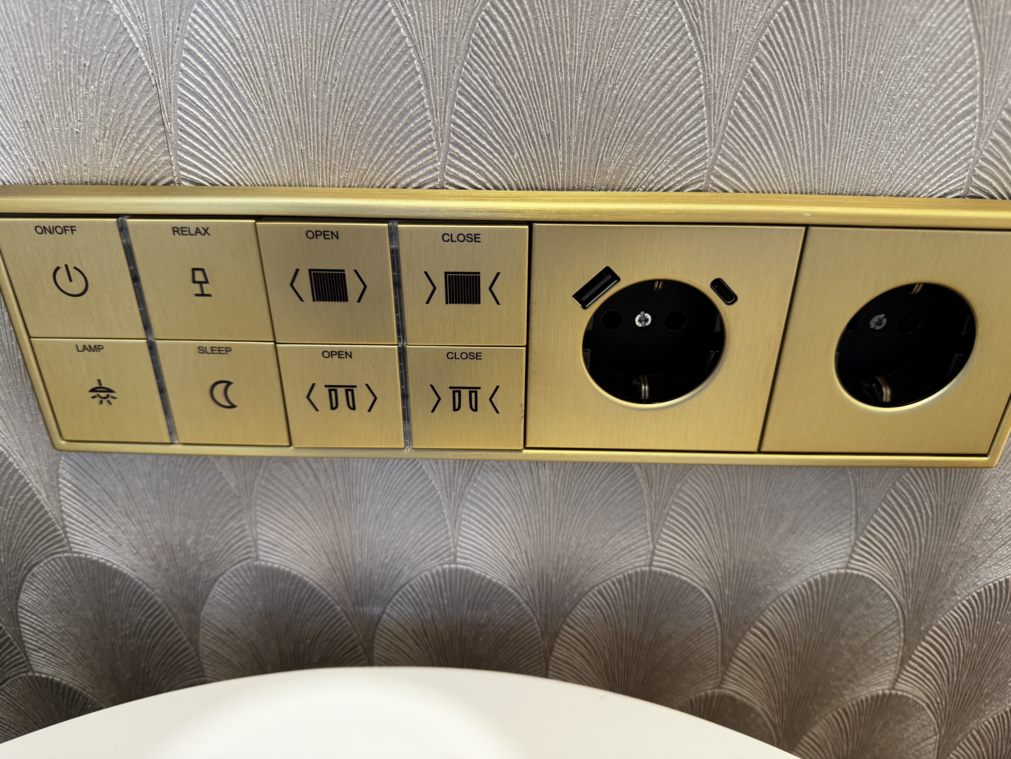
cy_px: 380
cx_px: 506
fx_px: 701
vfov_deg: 56.8
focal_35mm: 24
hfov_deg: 71.6
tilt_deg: -29.6
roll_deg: -0.5
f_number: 1.78
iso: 200
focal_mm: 6.76
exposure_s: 1/100
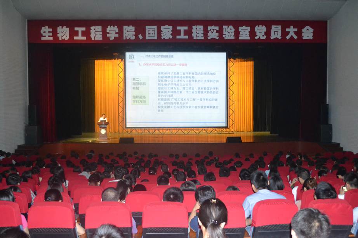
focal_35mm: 36
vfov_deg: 36.8
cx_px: 179
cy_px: 119
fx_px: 358
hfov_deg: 53.1
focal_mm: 24
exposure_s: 1/60
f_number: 4
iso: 3200
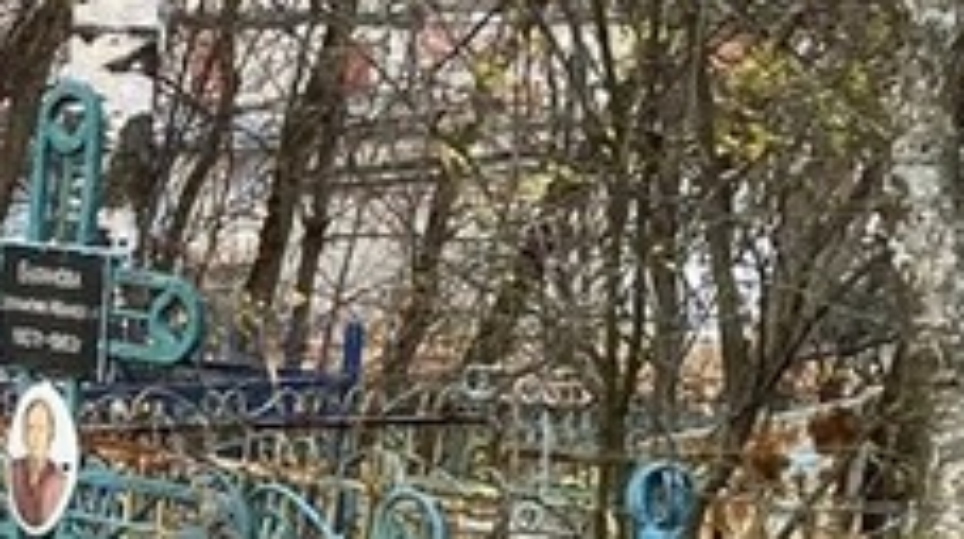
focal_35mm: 128
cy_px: 959
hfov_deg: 16.0
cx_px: -272
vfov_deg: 9.0
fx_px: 3268
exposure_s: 1/121
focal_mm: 4.2
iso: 80
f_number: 1.6
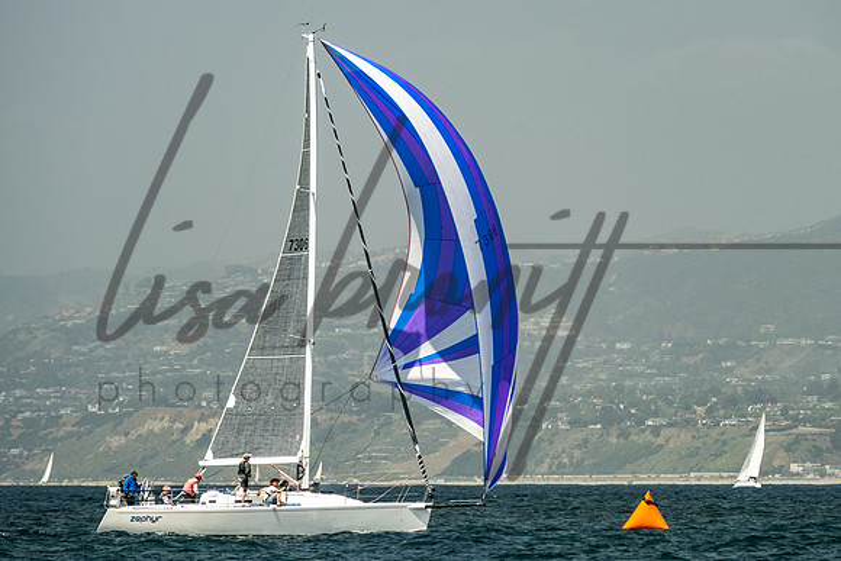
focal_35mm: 317
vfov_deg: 4.3
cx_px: 434
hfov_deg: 6.5
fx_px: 7411
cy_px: 232
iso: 320
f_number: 6.3
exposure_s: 1/1000
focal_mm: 200
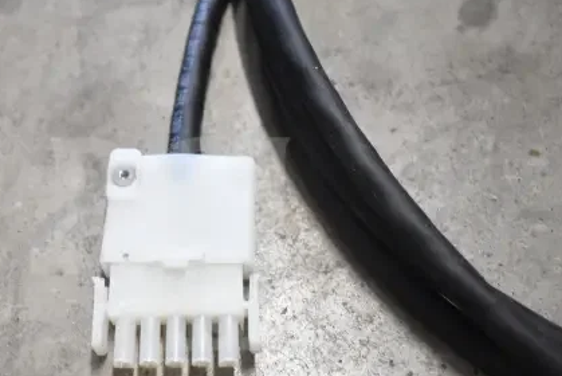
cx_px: 169
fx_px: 750
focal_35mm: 48
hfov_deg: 40.4
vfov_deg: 28.0
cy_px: 244
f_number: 3.8
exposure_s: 1/40
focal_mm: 22
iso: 1800
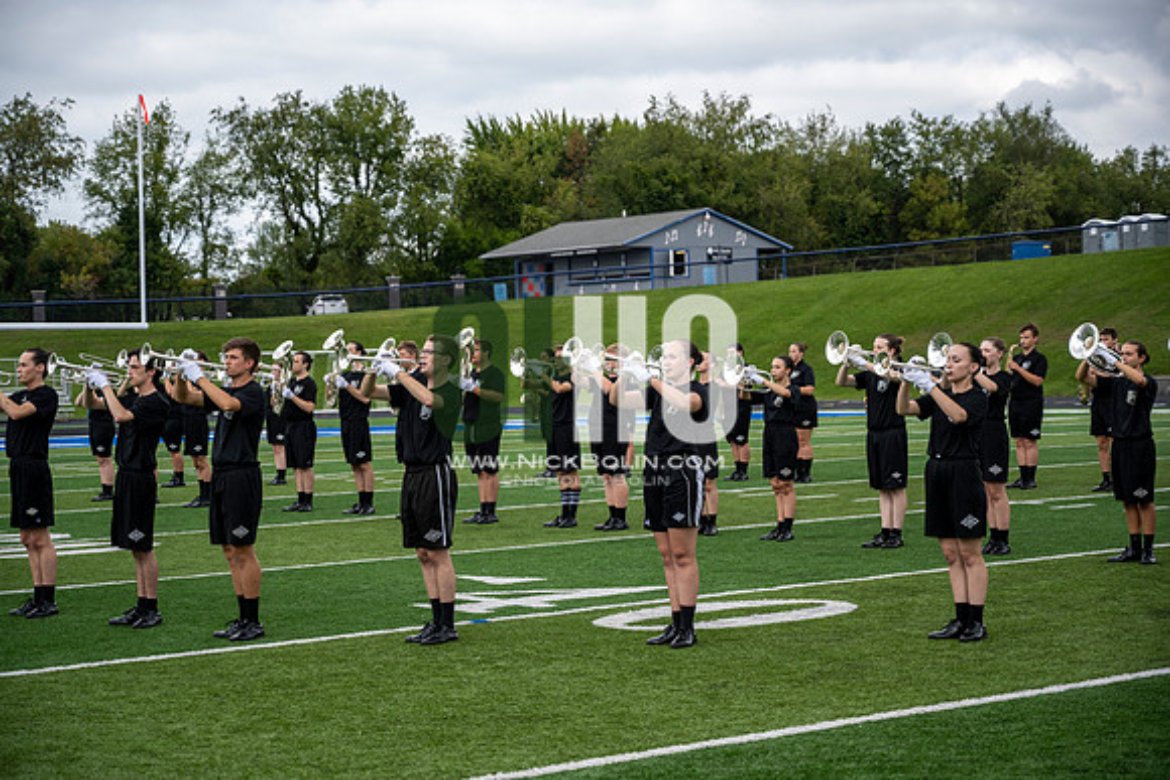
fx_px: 2275
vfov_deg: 19.5
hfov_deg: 28.8
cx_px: 585
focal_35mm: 70
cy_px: 390
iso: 250
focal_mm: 70
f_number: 4
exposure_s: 1/800
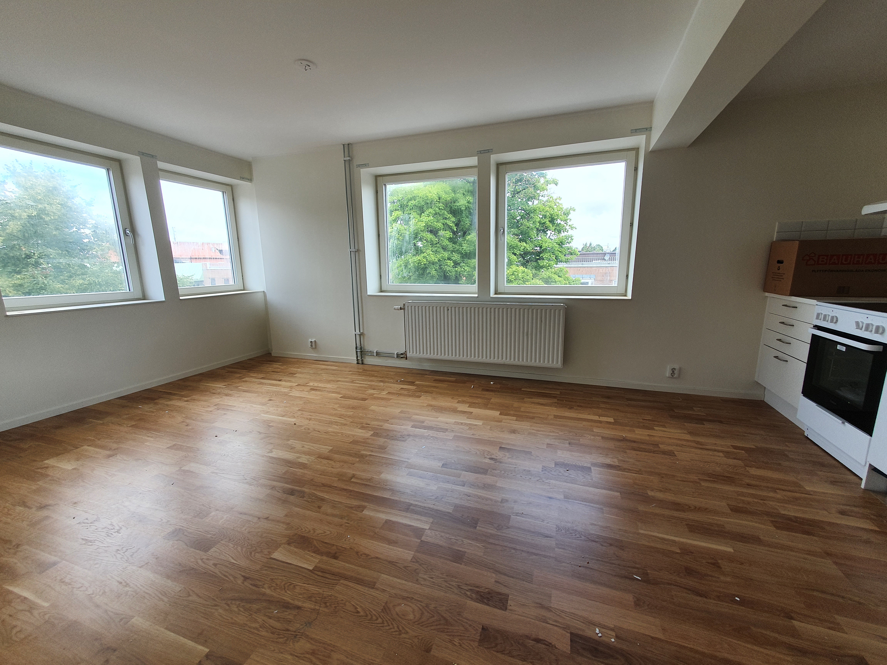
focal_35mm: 13
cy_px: 332
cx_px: 444
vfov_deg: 89.9
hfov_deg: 106.2
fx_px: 333
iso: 50
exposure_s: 1/100
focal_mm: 1.8
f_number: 2.2
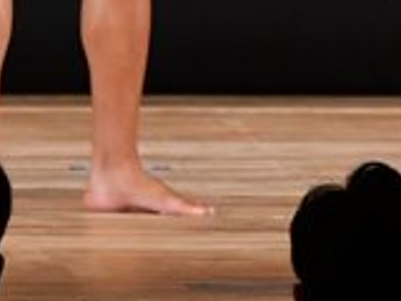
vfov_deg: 1.4
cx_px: 342
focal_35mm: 1047
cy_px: -286
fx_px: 12129
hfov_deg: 1.9
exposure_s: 1/400
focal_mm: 150
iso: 3200
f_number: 5.6
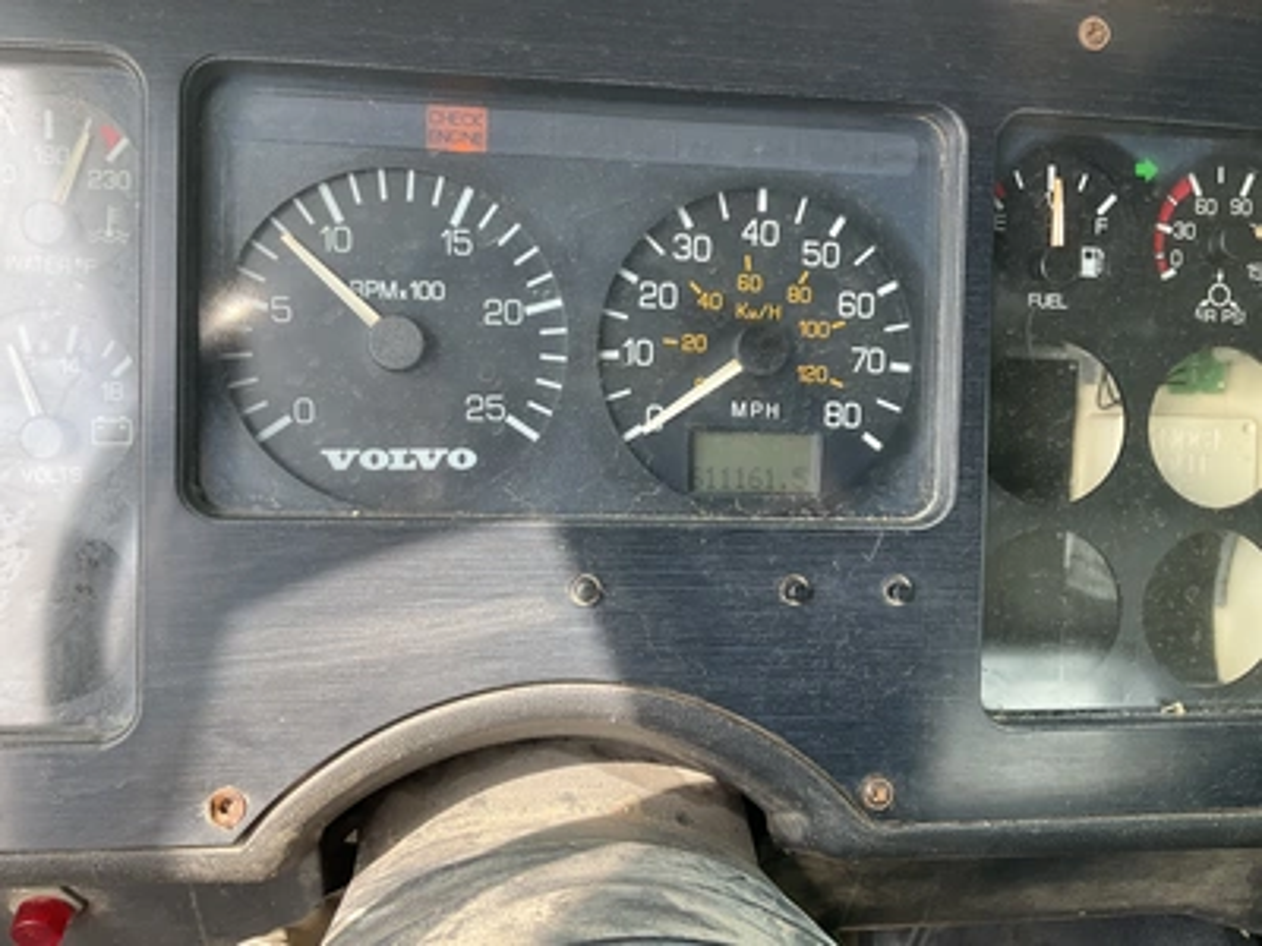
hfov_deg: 61.7
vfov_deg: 48.2
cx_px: 631
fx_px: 1057
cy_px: 473
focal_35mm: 29
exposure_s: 1/172
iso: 32
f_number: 1.8
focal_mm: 3
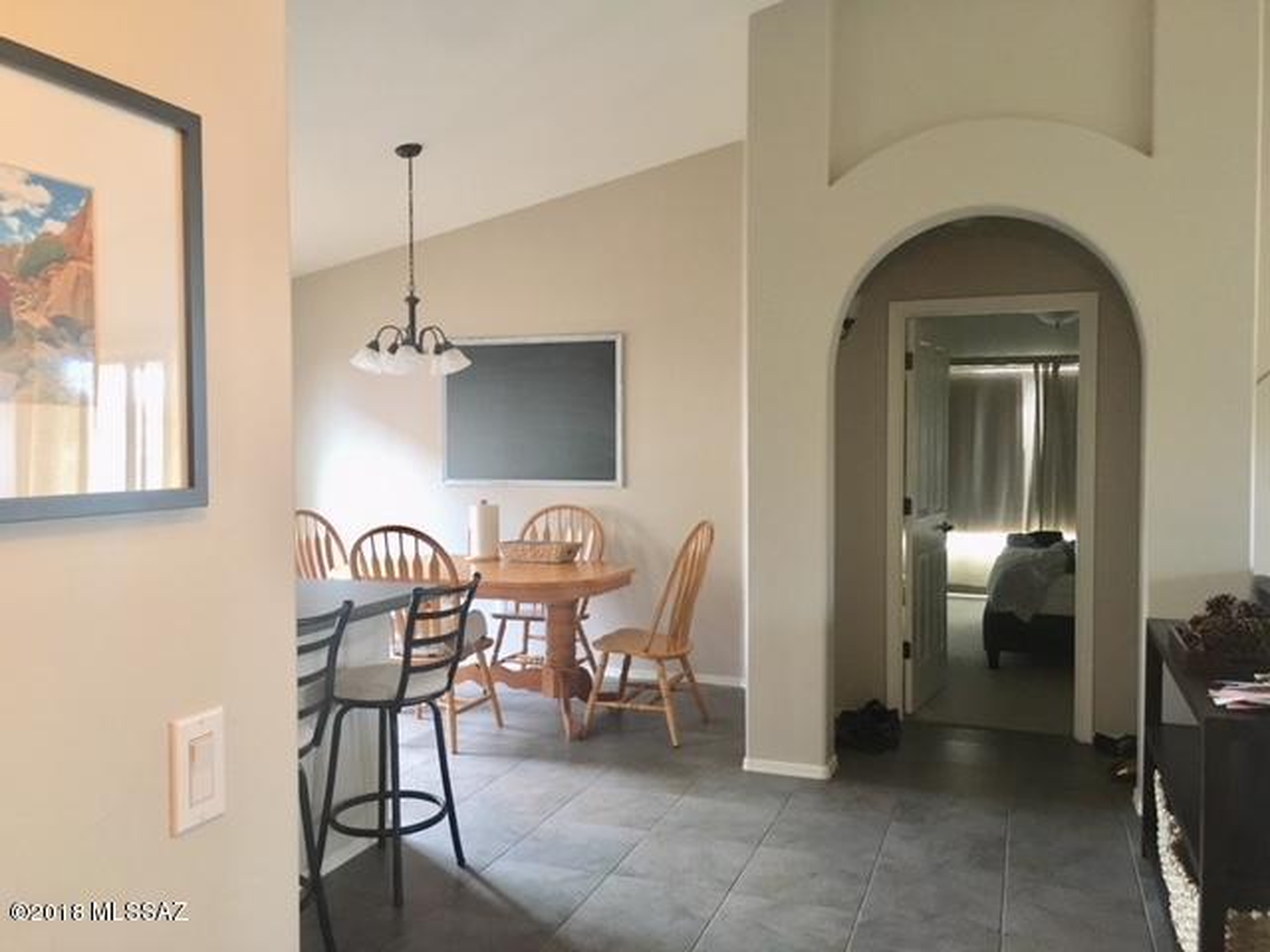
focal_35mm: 29
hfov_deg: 61.7
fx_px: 1064
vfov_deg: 48.2
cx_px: 635
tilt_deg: -2.9
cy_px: 476
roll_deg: +0.1
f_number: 2.2
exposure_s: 1/17
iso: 200
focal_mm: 4.15
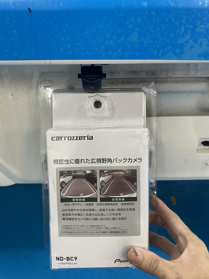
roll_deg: +0.0
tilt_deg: -35.1
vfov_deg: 67.3
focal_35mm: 26
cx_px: 104
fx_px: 209
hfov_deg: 53.1
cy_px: 140
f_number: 1.8
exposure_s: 1/76
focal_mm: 4.25
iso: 125
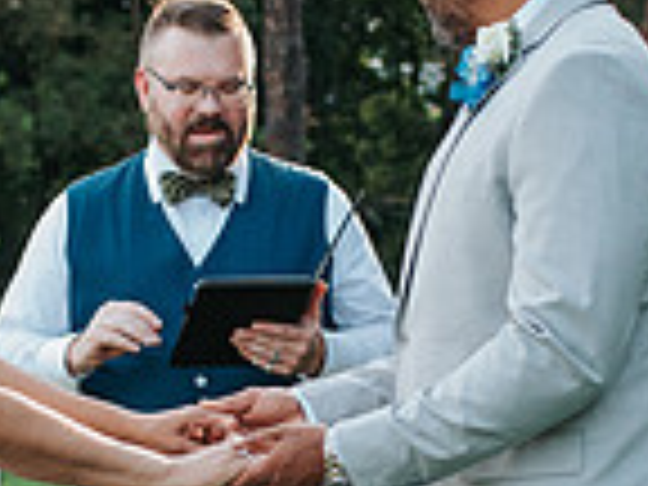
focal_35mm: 174
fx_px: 3257
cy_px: 459
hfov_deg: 11.4
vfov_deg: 8.5
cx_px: 226
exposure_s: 1/1250
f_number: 3.2
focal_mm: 35
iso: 1000
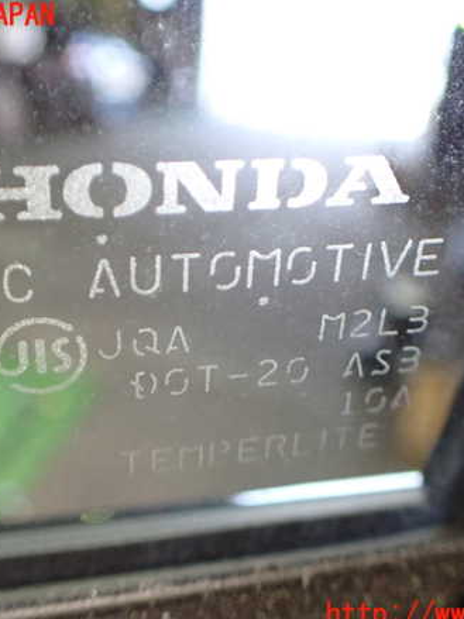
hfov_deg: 35.1
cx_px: 221
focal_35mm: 41
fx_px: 733
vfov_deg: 45.8
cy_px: 316
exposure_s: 1/60
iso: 800
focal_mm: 5.4
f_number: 2.3
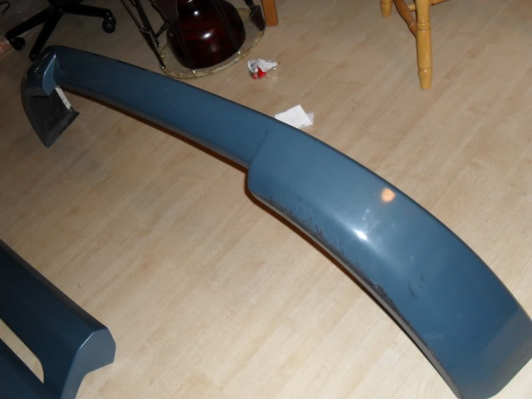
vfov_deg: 40.7
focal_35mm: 35
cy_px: 200
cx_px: 266
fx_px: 538
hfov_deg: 52.6
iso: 200
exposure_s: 1/45
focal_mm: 6.3
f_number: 3.2
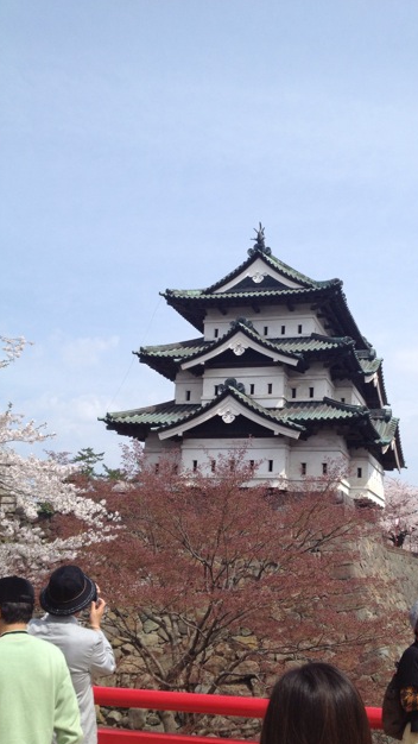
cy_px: 378
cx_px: 281
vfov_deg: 51.6
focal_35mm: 39
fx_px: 769
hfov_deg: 30.2
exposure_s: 1/1905
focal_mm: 4.28
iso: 64
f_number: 2.4
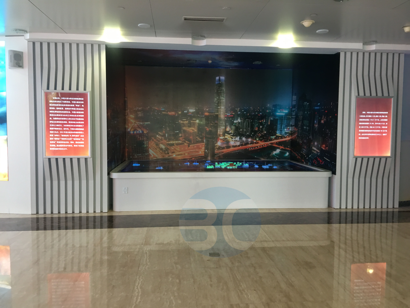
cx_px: 205
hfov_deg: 61.7
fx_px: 343
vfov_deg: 48.2
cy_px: 154
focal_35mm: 29
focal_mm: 4.15
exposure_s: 1/17
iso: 50
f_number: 2.2
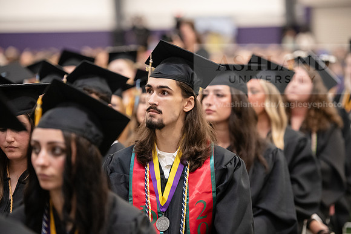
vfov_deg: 9.8
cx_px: 176
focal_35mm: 140
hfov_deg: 14.7
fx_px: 1365
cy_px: 117
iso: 3200
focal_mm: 140
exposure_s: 1/200
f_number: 2.8
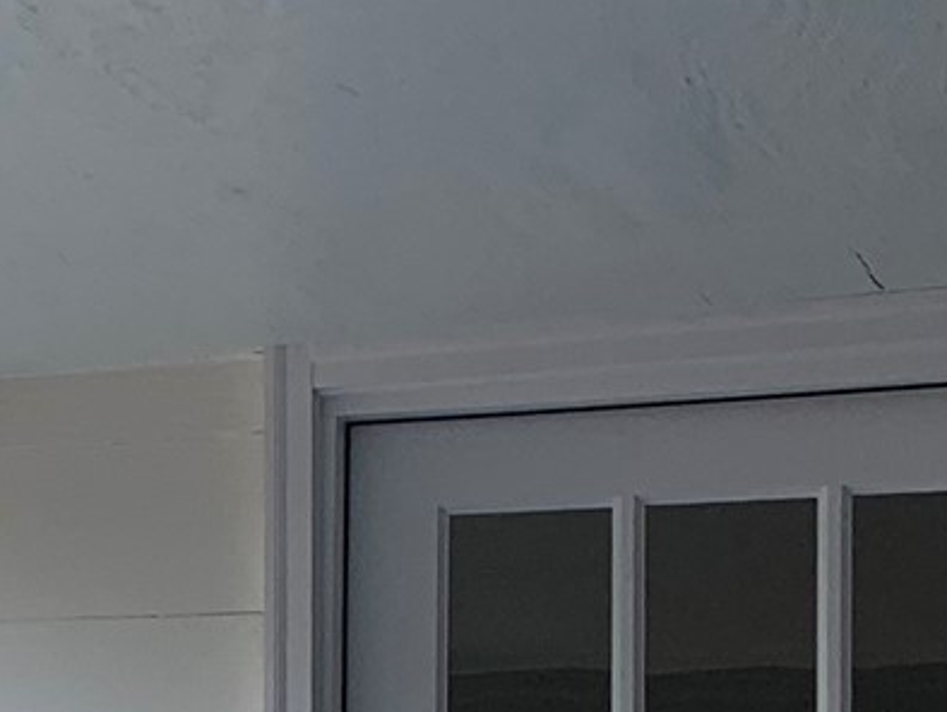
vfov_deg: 10.7
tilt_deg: +1.1
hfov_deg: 12.4
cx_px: -1118
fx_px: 3695
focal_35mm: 135
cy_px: 1017
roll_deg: -1.0
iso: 25
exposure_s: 1/270
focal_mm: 4.25
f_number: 1.8
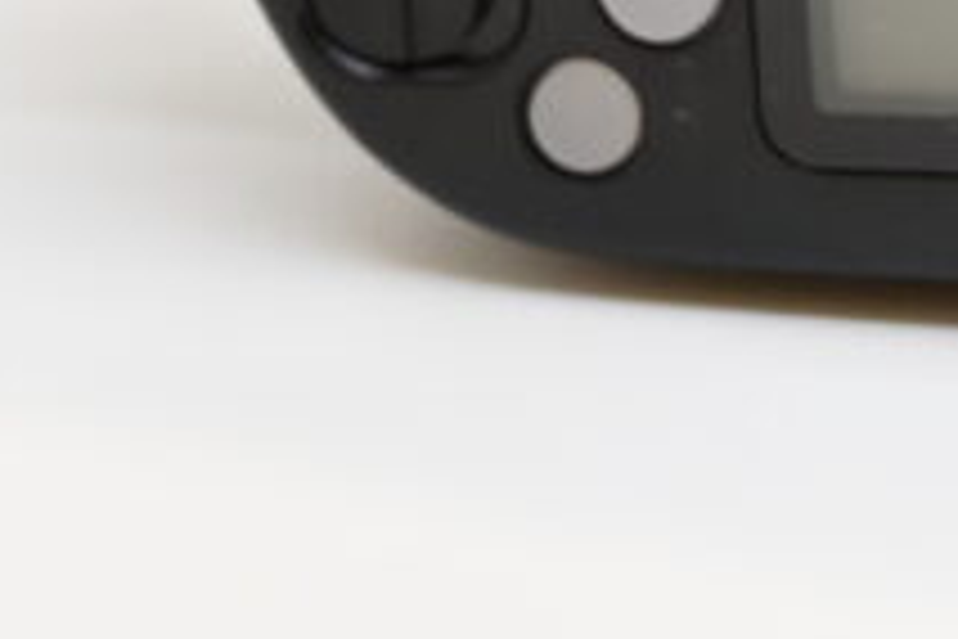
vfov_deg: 4.5
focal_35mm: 303
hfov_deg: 6.6
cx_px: 1894
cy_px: -628
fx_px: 8063
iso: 3200
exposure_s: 1/640
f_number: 6.3
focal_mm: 63
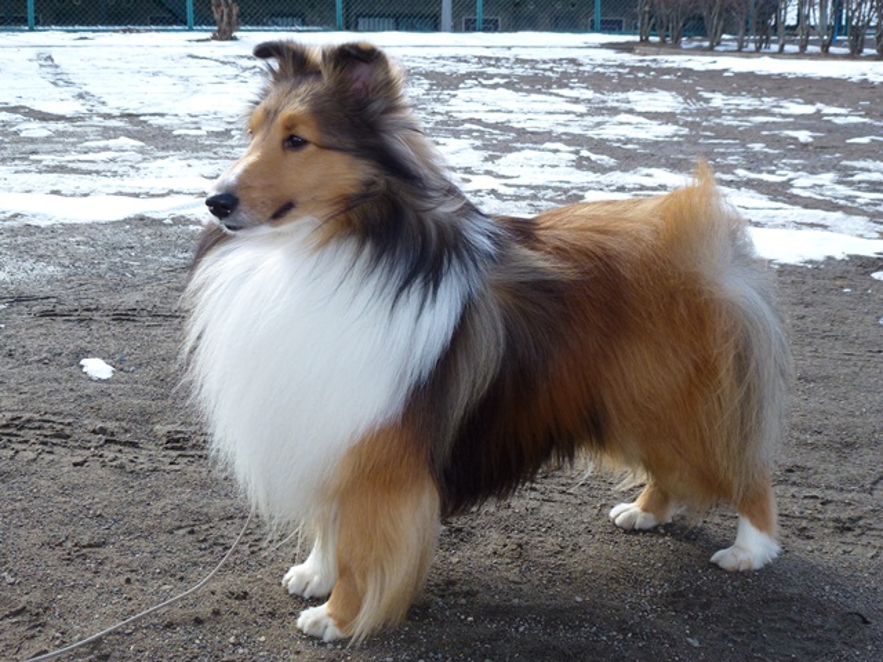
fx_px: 1250
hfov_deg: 38.9
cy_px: 331
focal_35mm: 49
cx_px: 442
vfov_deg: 29.7
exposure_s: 1/320
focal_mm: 8.7
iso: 100
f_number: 4.1
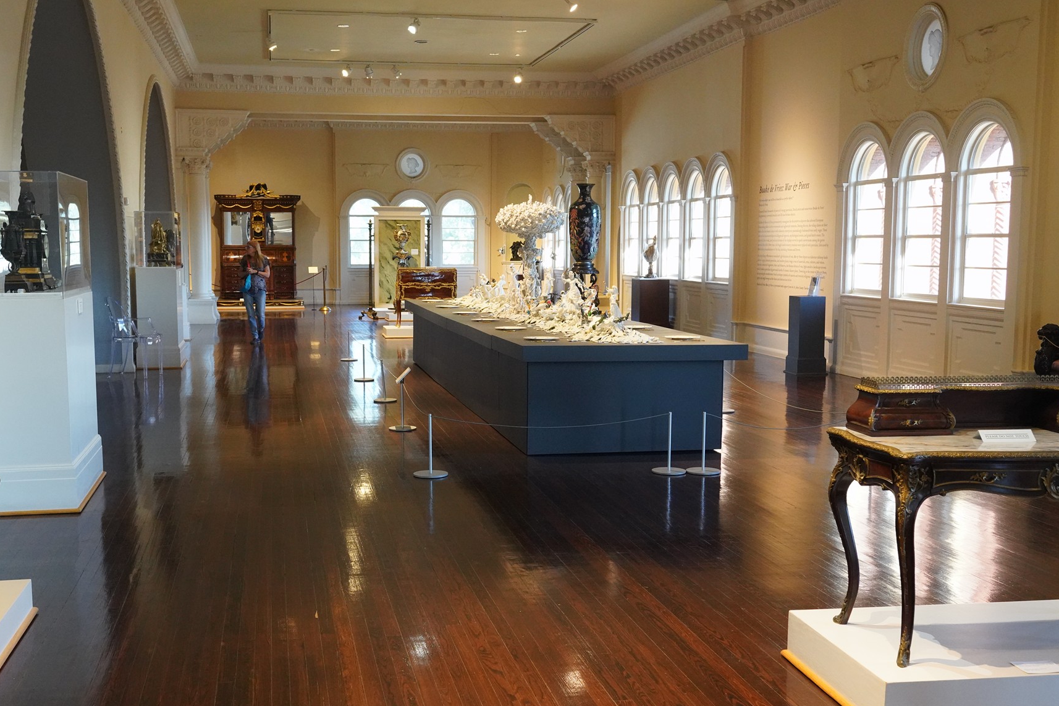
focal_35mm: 42
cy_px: 382
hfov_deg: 46.4
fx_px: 1236
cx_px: 487
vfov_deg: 31.9
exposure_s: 1/80
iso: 6400
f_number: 8
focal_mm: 36
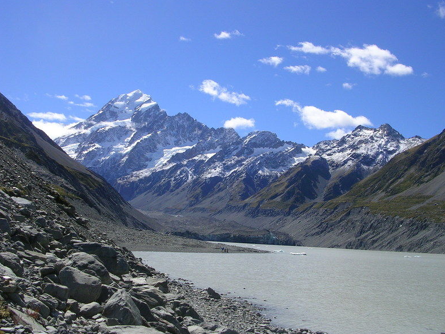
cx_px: 226
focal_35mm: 39
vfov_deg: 36.8
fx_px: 502
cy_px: 164
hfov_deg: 47.8
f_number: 5.6
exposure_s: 1/514
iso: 50
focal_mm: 5.8
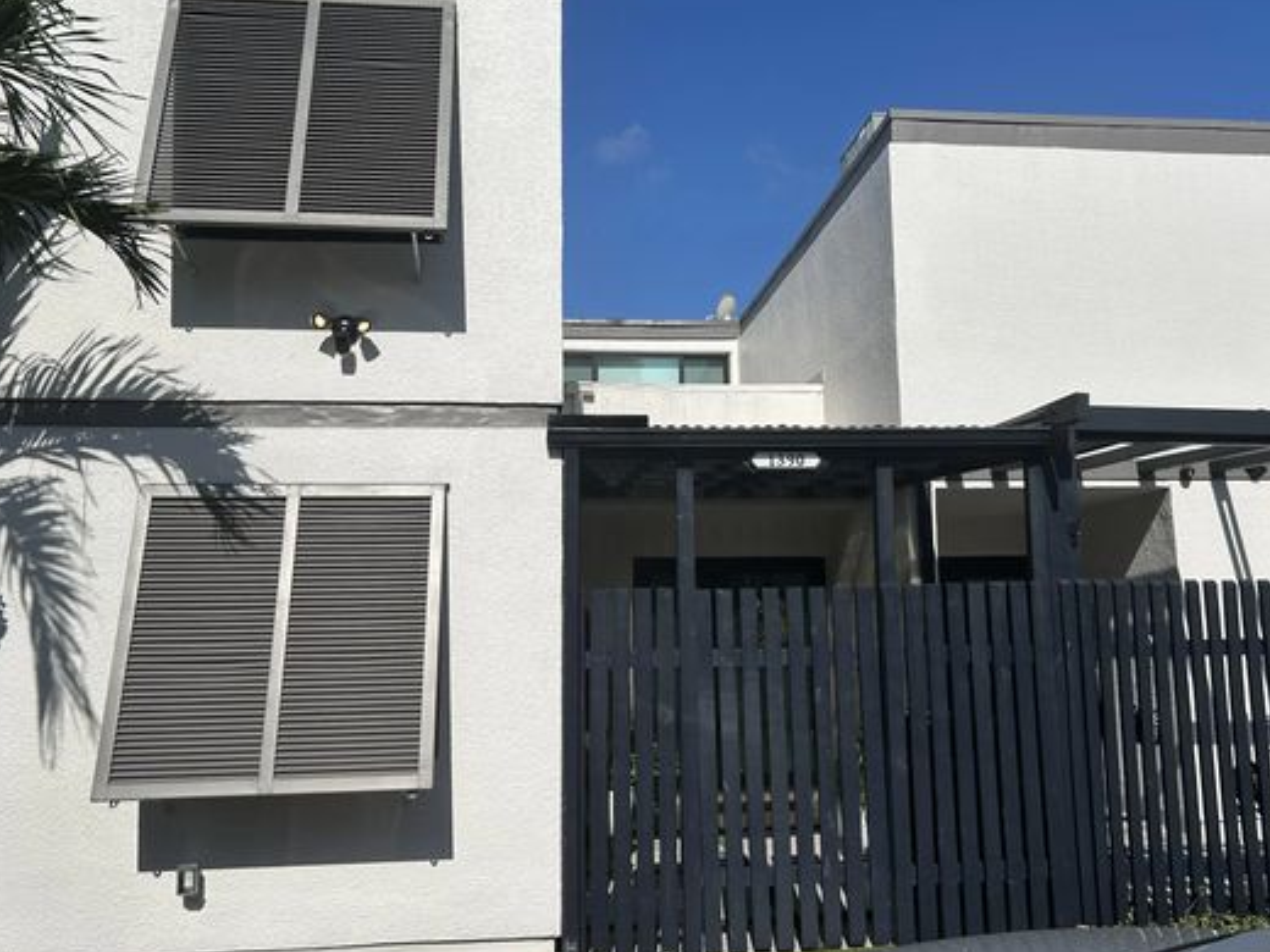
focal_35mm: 32
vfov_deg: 44.1
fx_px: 1174
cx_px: 664
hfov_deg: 56.8
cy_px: 437
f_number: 1.5
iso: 50
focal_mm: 5.7
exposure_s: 1/9434
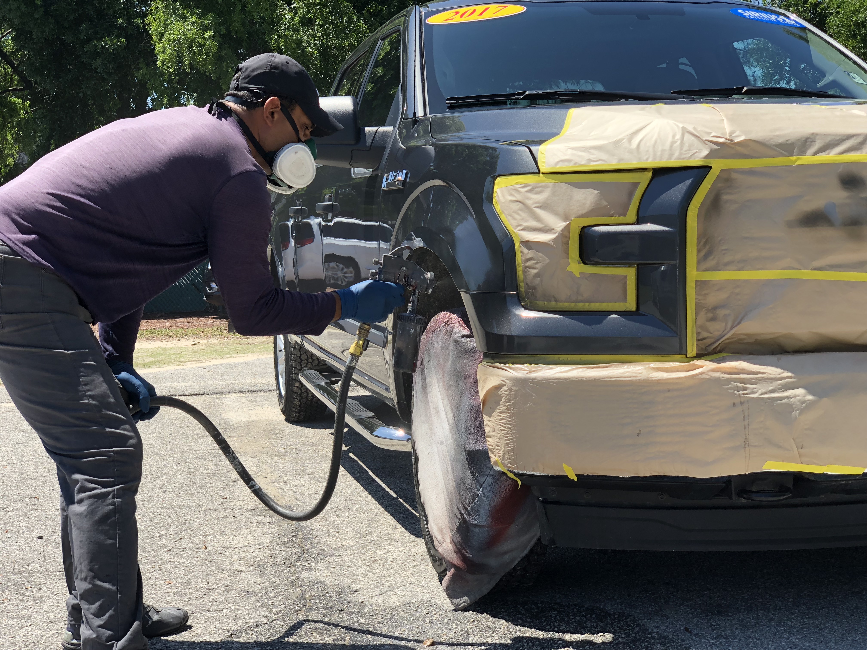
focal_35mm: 52
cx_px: 434
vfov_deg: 28.0
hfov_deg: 36.8
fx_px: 1302
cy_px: 325
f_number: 2.4
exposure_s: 1/684
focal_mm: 6
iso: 16
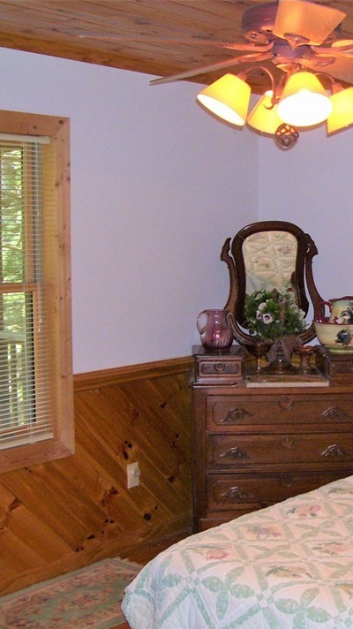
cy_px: 338
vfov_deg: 36.0
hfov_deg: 20.3
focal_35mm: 58
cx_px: 324
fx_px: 966
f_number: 2.7
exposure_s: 1/60
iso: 125
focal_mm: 6
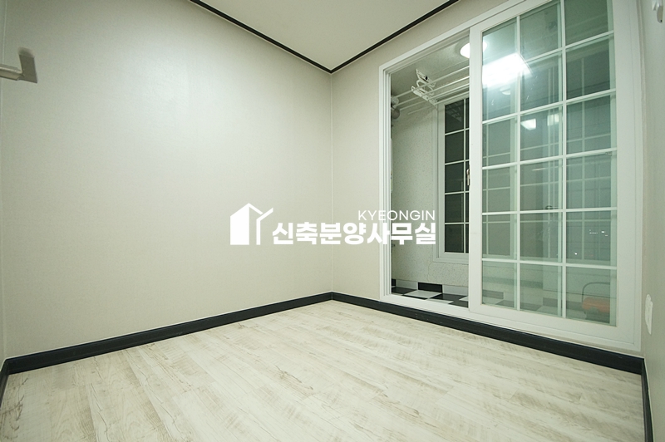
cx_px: 332
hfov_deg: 100.4
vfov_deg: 77.2
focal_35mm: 15
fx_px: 277
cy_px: 221
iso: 800
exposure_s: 1/60
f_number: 4.5
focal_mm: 10
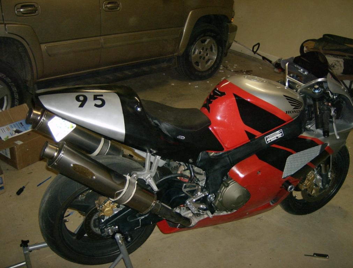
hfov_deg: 51.1
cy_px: 134
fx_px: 369
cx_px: 176
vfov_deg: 40.0
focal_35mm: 36
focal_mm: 6
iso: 200
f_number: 2.8
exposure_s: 1/60
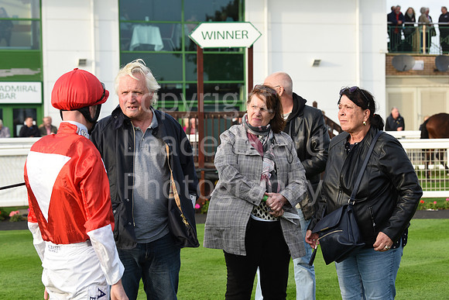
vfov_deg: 16.7
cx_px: 224
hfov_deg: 24.8
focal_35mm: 82
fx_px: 1023
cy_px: 150
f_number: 5.6
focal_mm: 82
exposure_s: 1/1000
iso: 640
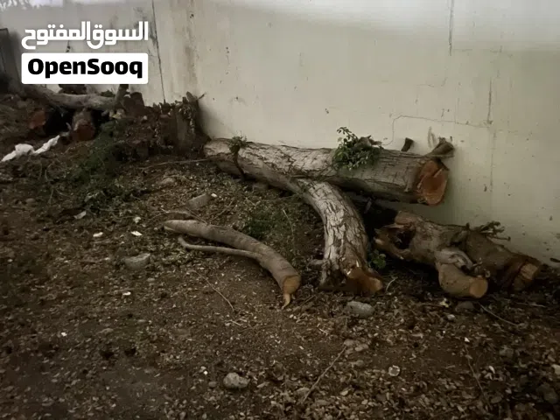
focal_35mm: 26
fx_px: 421
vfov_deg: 53.1
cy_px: 210
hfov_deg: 67.3
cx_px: 280
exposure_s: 1/2
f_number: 1.5
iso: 3200
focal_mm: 5.7
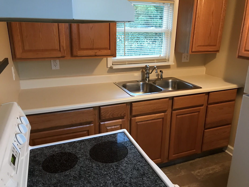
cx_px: 124
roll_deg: -1.7
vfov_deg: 49.7
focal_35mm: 28
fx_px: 201
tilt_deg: -18.0
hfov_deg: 63.4
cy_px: 94
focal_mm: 3.99
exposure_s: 1/13
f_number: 1.8
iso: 100
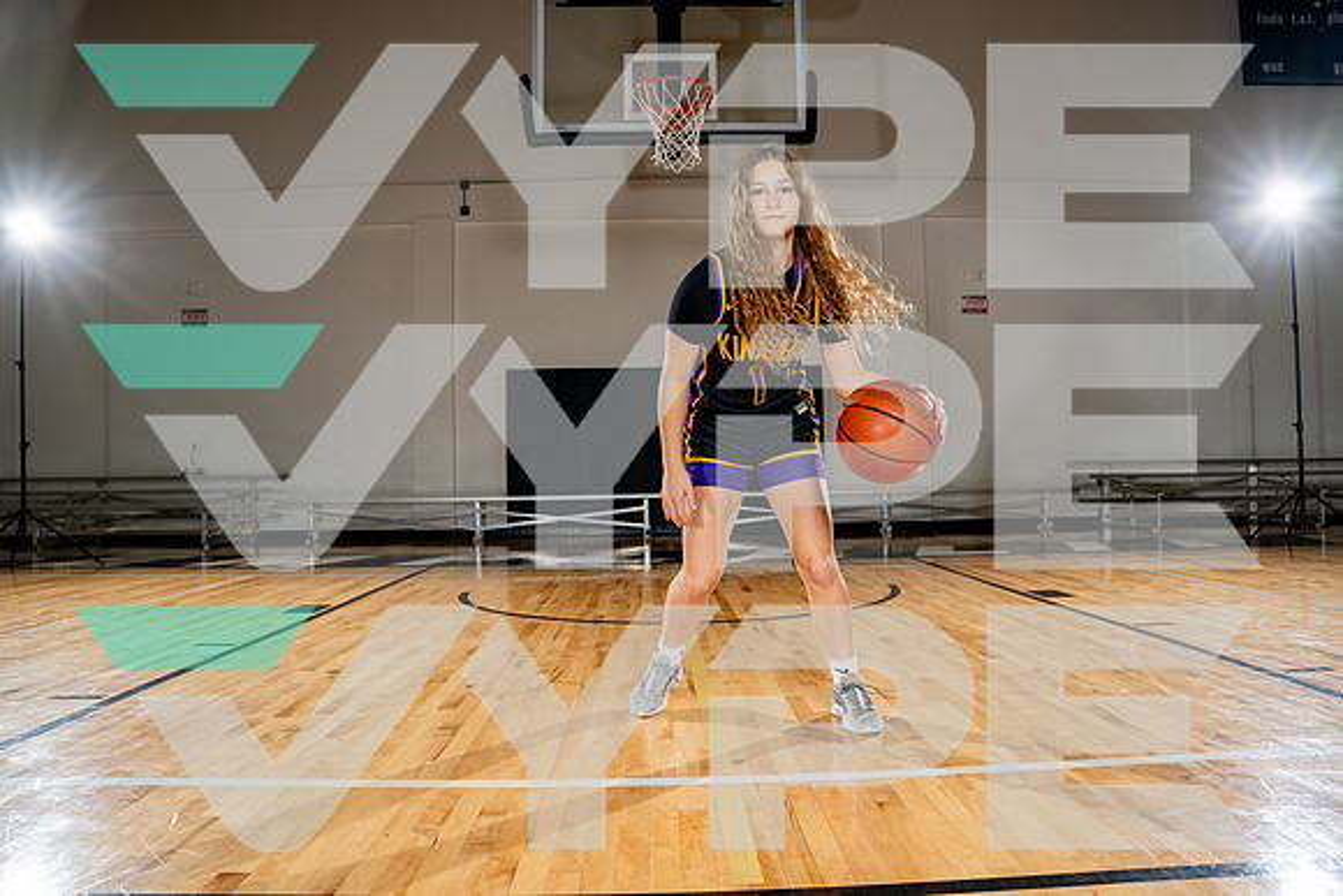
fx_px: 933
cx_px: 672
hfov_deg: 71.5
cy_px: 448
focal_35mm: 25
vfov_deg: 51.3
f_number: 5.6
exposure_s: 1/250
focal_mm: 25
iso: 200
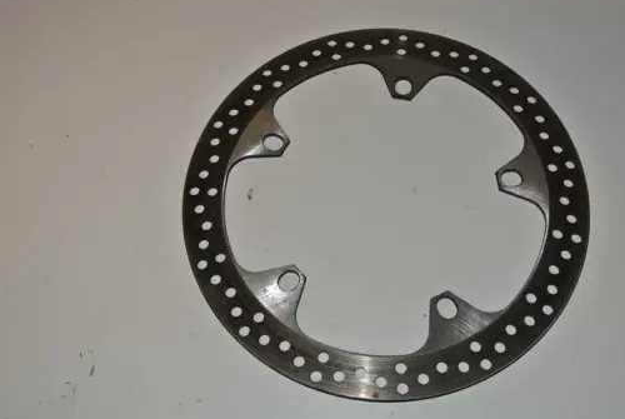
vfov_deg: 31.3
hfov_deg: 45.3
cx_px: 335
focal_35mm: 43
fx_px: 748
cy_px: 210
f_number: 4.2
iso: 200
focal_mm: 15.1
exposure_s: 1/60
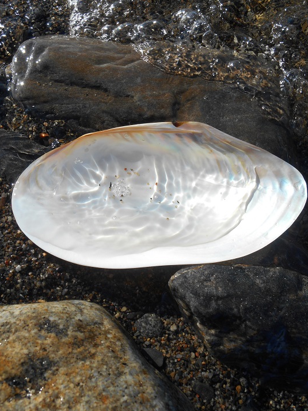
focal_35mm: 42
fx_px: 498
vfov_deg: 44.8
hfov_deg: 34.4
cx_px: 151
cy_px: 209
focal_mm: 7.2
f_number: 3.9
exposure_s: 1/800
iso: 80
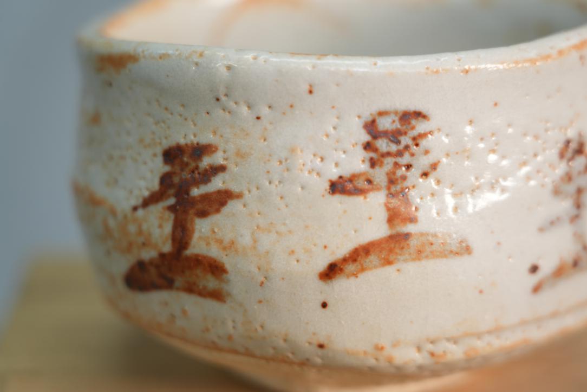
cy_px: 196
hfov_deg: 20.2
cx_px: 294
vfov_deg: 13.6
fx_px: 1647
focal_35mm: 101
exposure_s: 1/125
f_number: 4
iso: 640
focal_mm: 101
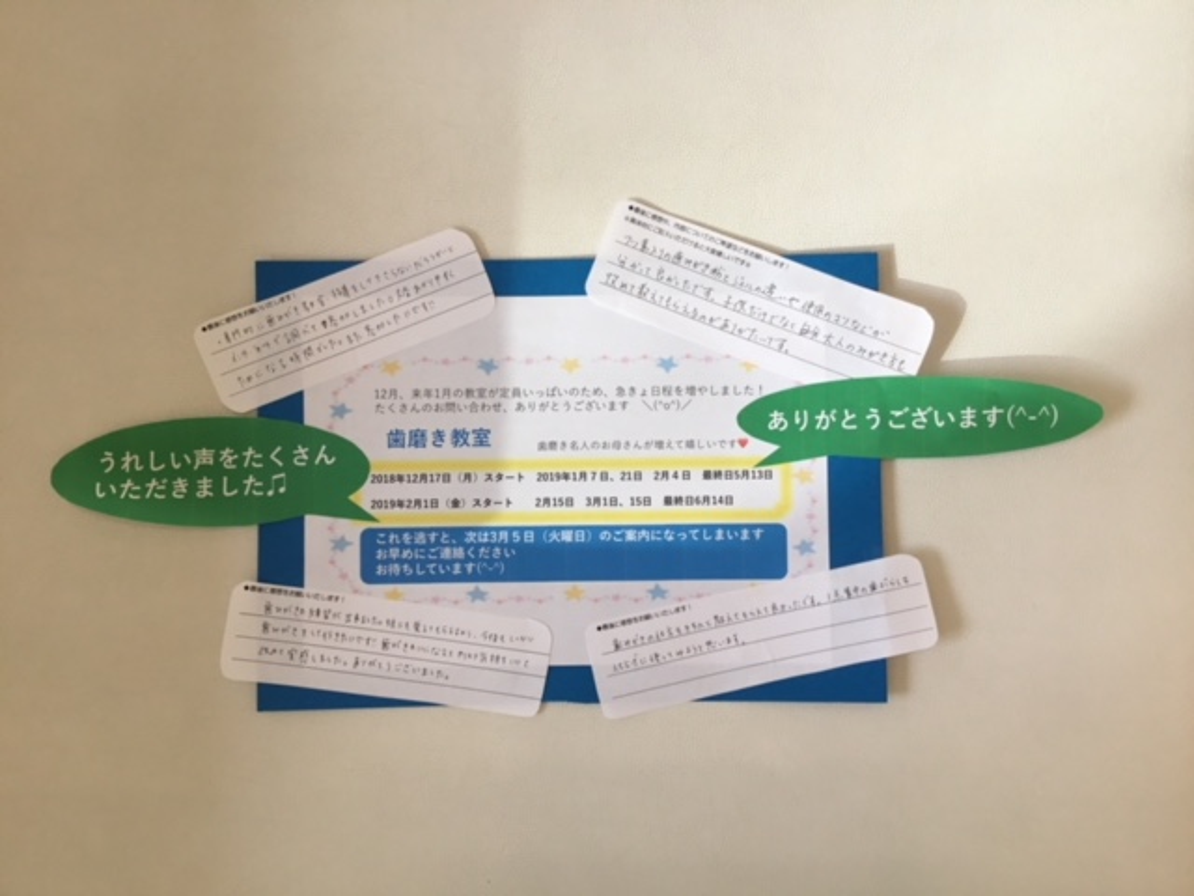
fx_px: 1069
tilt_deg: -88.8
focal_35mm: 31
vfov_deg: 45.4
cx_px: 597
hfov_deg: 58.4
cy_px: 448
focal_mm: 3.3
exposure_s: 1/169
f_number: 2.4
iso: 25
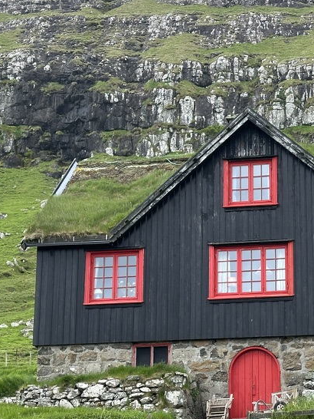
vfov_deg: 21.7
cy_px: 245
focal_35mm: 90
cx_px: 260
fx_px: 1088
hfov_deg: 16.3
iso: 64
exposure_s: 1/843
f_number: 1.78
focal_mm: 6.86
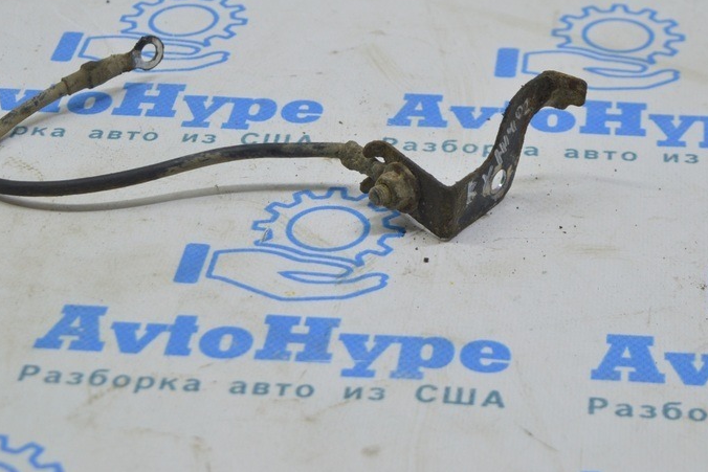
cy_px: 119
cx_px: 346
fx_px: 2144
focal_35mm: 109
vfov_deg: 12.5
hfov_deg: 18.8
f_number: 5.3
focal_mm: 48
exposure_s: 1/40
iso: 400
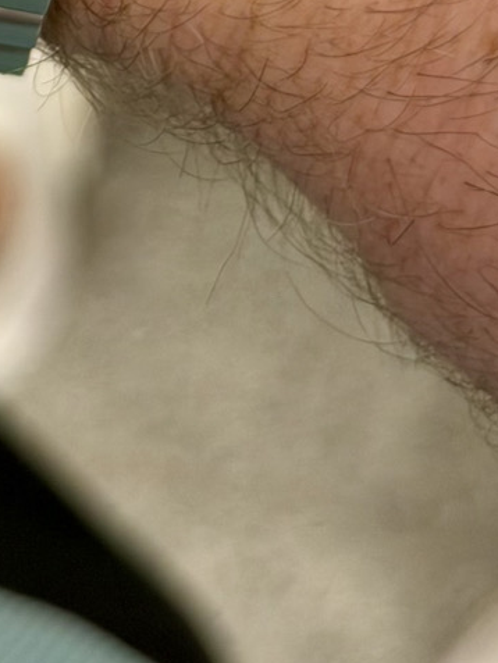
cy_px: -267
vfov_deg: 12.5
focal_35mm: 151
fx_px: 2895
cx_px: -37
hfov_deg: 9.7
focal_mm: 6.76
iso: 80
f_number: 1.78
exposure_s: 1/50
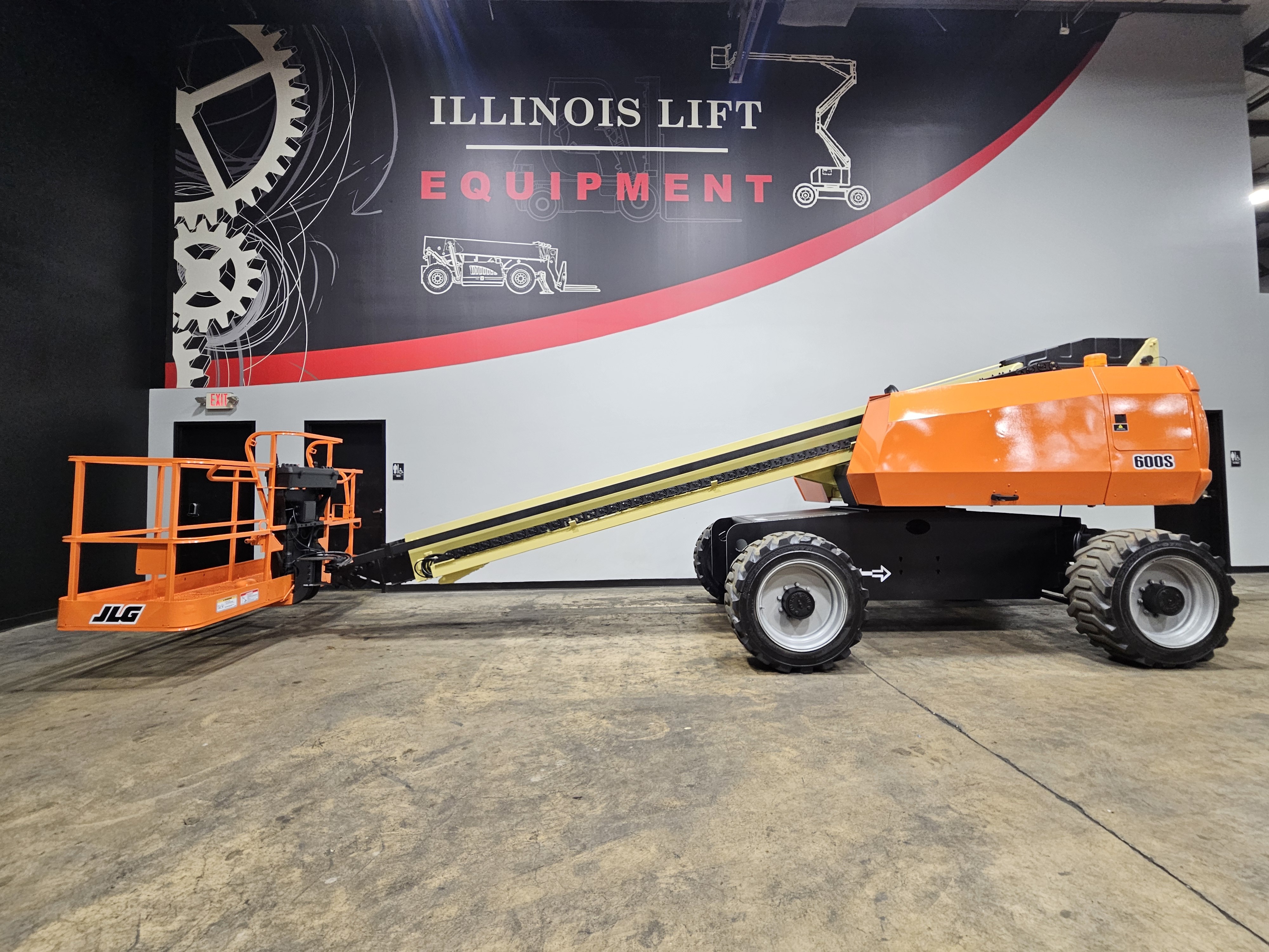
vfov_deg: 89.9
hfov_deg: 106.2
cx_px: 634
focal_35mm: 13
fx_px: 477
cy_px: 476
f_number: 2.2
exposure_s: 1/60
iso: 160
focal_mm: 2.2
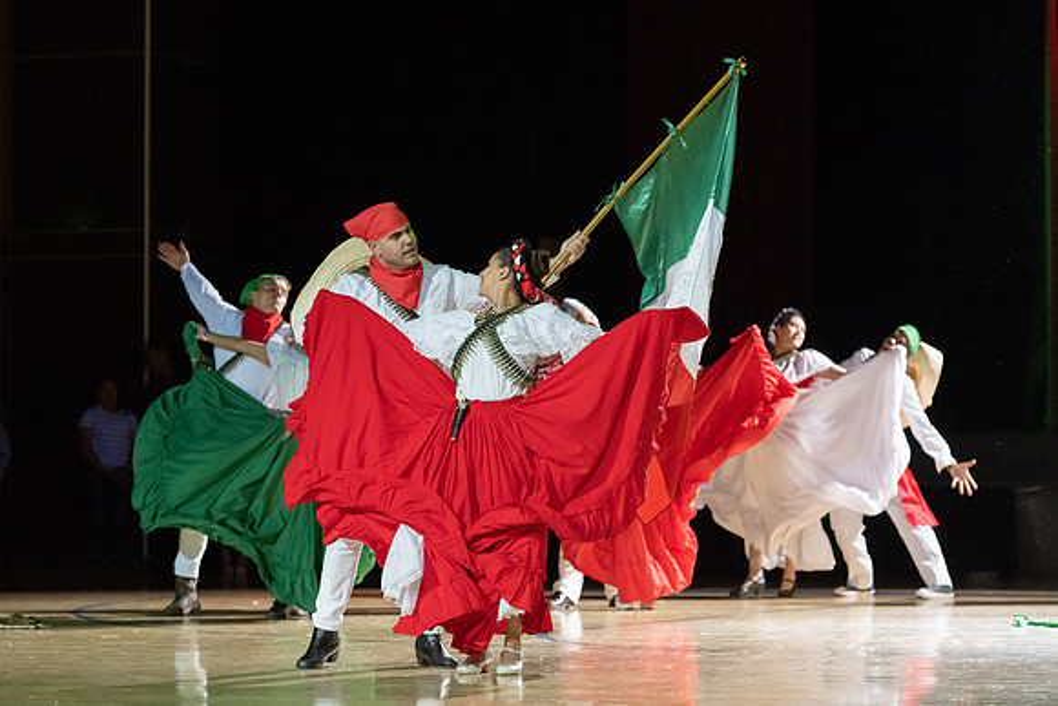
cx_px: 504
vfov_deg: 10.6
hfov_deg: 15.8
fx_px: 3807
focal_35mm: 130
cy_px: 277
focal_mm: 105
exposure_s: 1/800
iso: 5000
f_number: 3.5
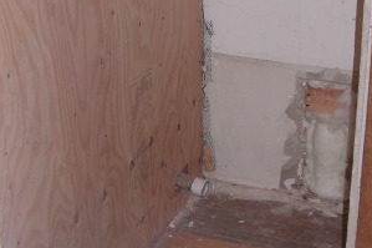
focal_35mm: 78
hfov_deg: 26.0
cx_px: 197
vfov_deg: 17.5
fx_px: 806
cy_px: 108
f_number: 2.8
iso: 100
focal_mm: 8.9
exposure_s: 1/60
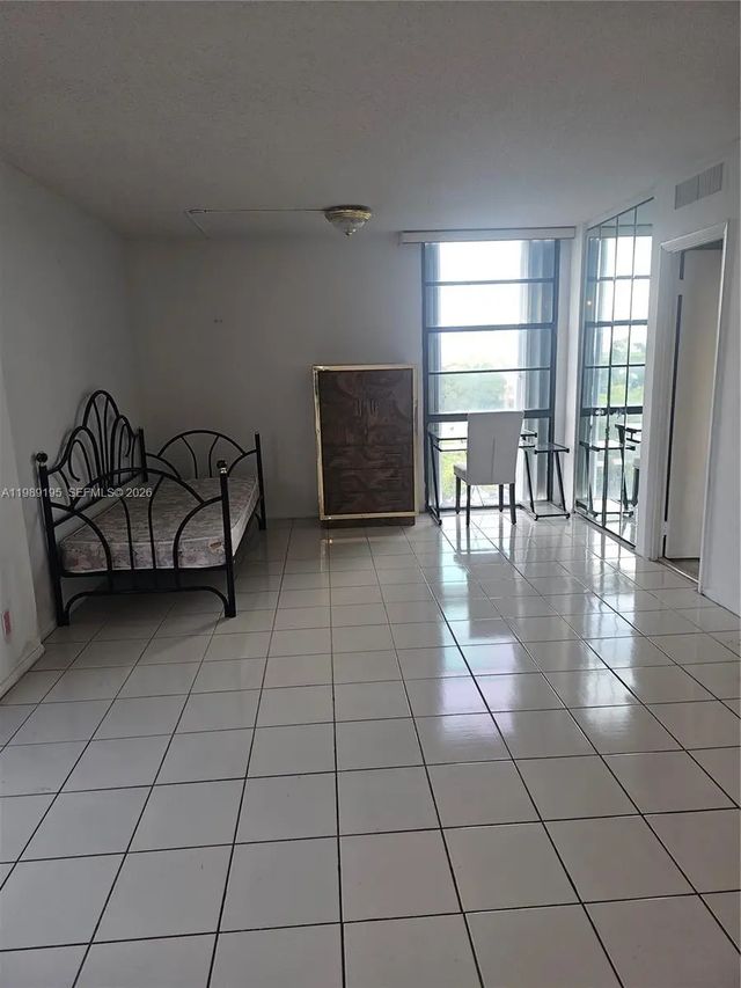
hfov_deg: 58.9
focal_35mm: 23
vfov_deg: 73.9
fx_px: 656
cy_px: 494
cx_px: 370
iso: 20
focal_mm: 6.3
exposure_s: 1/60
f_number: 1.7
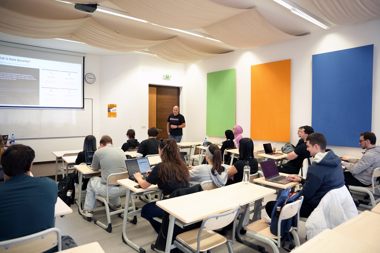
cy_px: 126
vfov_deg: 53.1
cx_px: 190
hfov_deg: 73.8
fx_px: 253
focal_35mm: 24
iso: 1000
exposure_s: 1/160
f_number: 2.8
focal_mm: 24
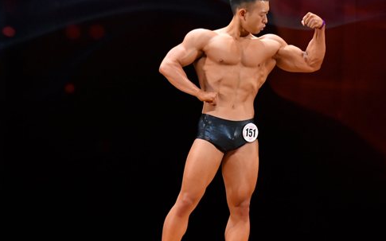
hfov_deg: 6.0
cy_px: 128
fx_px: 3713
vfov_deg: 3.7
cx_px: 230
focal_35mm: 353
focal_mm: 145
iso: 3200
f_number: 5.6
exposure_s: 1/400
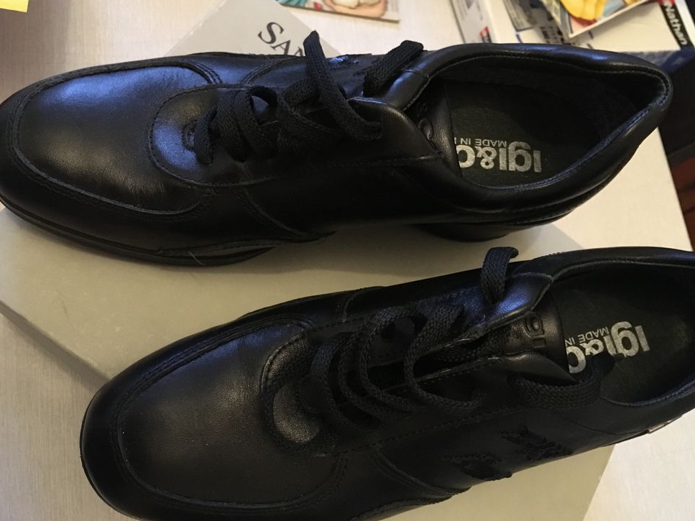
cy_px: 262
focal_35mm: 30
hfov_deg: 60.0
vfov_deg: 46.8
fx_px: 602
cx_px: 349
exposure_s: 1/17
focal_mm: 4.15
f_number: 2.2
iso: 320
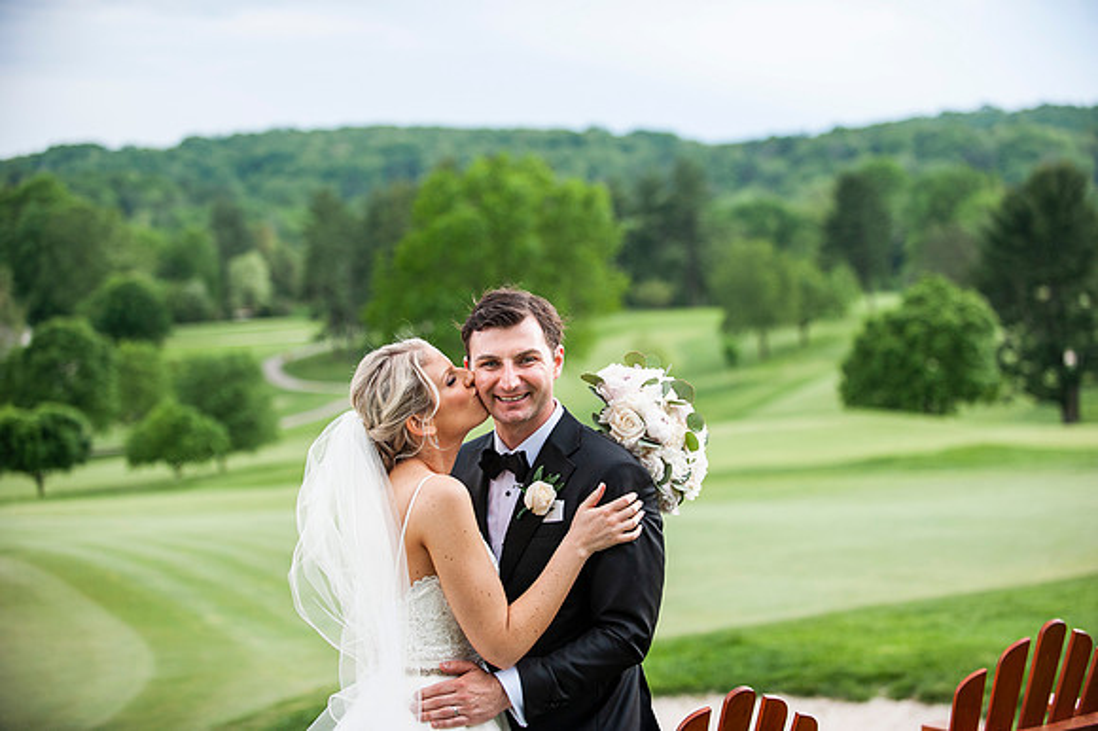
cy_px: 366
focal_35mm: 75
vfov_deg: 18.2
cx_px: 549
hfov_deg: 27.0
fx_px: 2286
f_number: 2.8
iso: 640
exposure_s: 1/800
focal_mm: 75
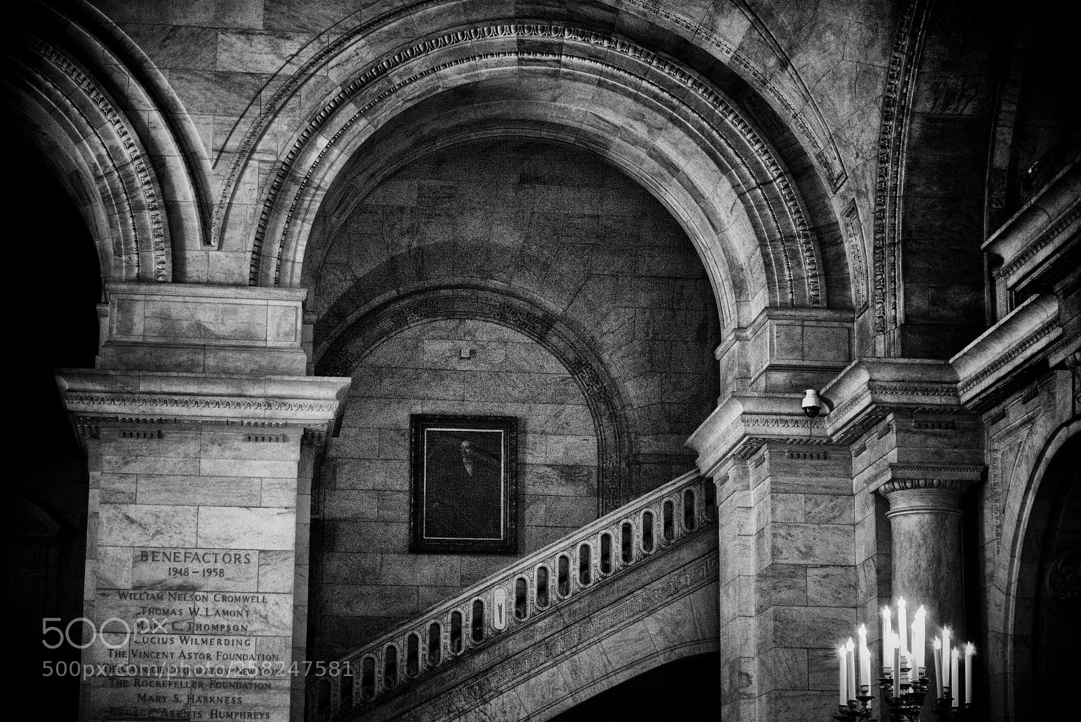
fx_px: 2344
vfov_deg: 17.5
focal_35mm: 78
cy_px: 361
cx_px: 540
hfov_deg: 26.0
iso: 11400
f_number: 4
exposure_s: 1/200
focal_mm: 78
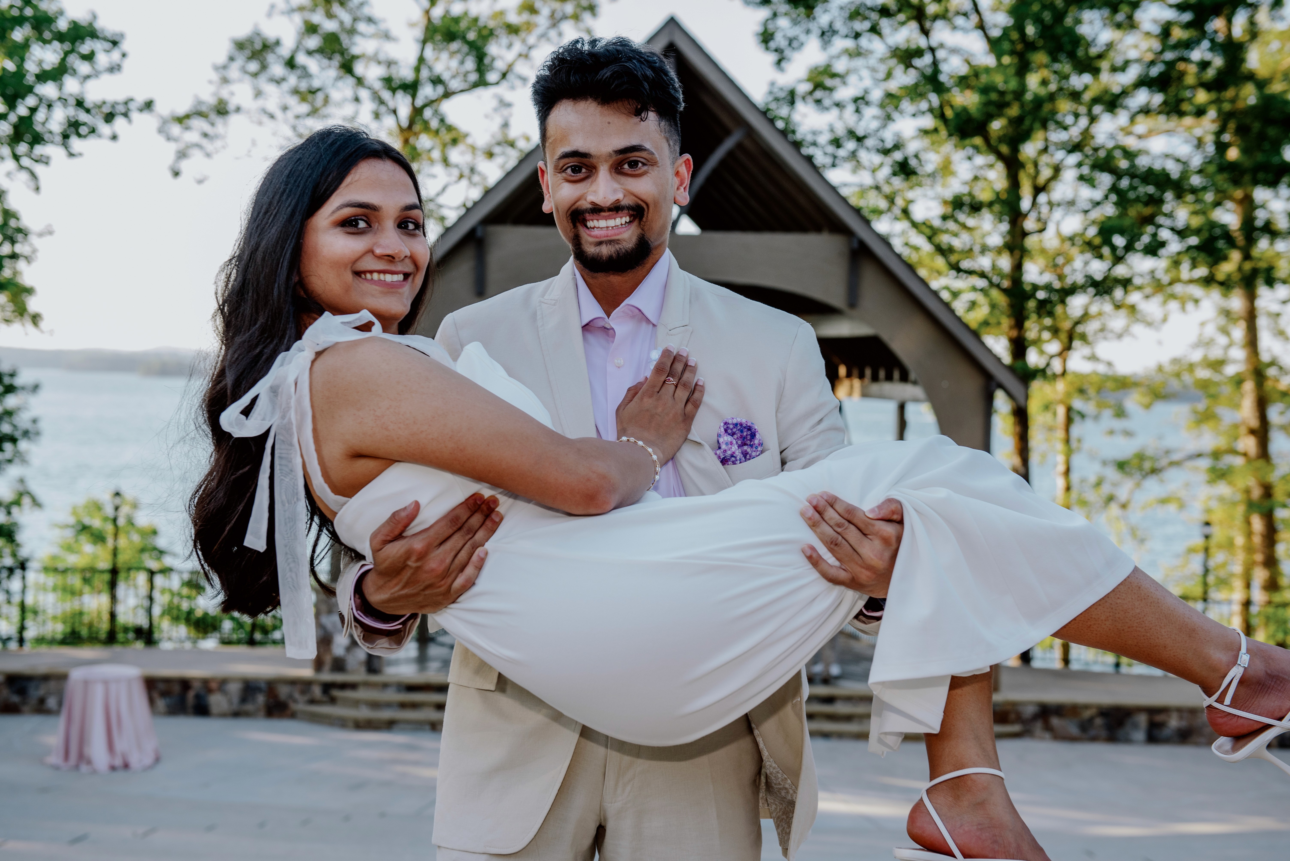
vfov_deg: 26.0
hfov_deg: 38.2
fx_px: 1864
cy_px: 430
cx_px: 645
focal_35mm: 52
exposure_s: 1/200
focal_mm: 52
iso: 400
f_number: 5
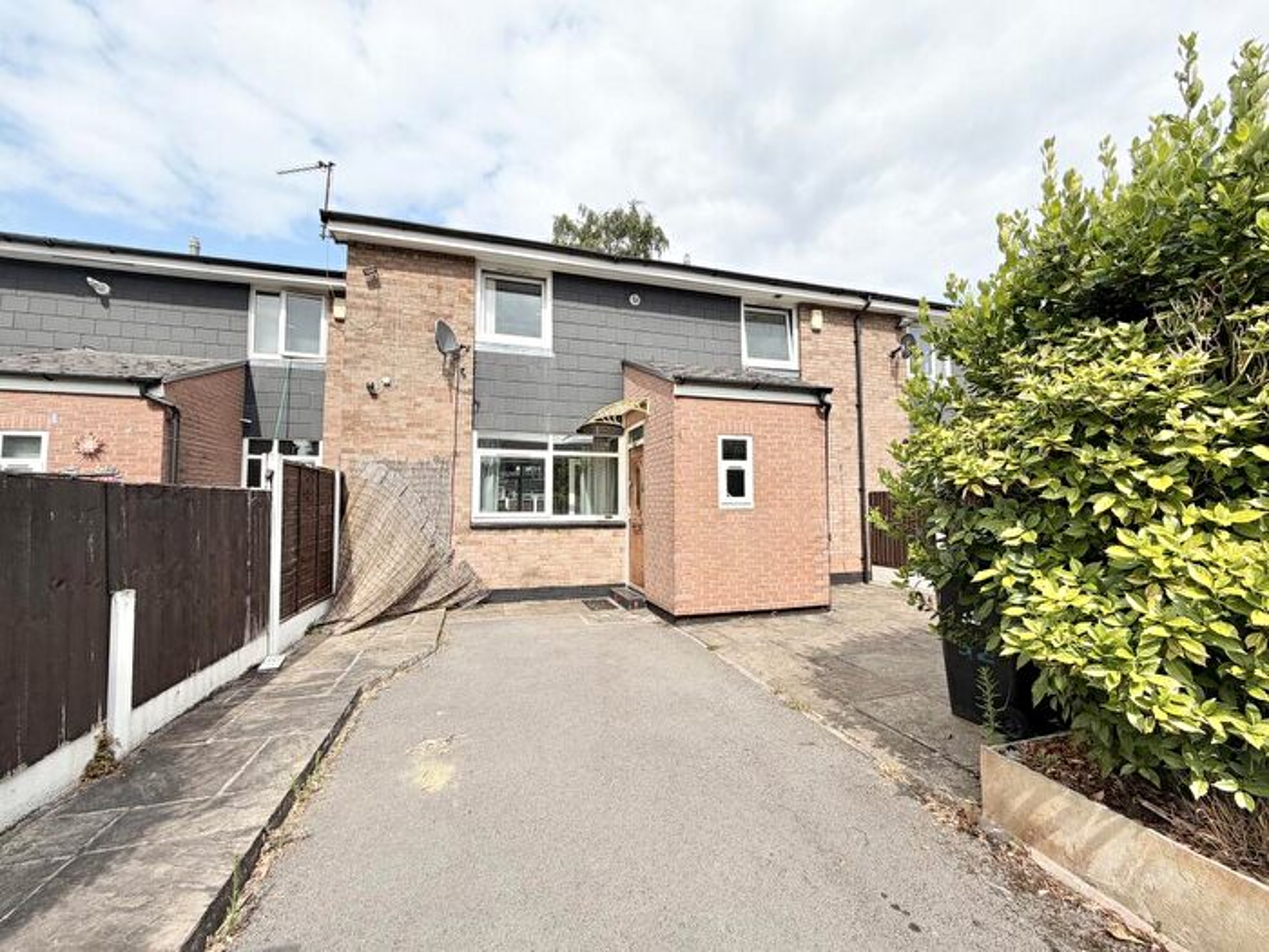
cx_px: 634
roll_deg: +0.6
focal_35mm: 14
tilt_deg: +3.1
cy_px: 476
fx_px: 513
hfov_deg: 102.1
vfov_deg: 85.7
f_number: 2.2
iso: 20
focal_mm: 2.22
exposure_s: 1/841
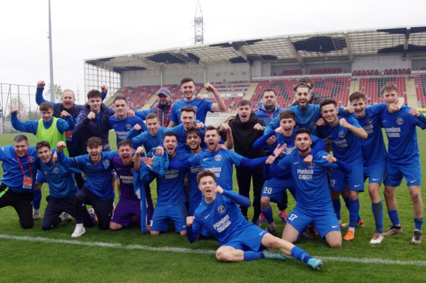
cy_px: 142
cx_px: 213
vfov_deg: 31.8
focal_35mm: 42
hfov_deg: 46.5
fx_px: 496
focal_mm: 28
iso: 1600
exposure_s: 1/200
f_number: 5
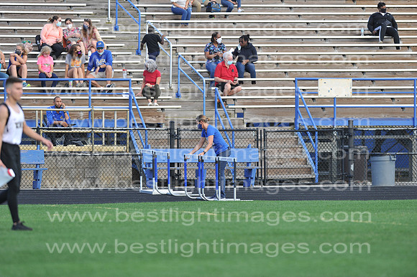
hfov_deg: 6.9
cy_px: 138
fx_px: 3473
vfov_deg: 4.6
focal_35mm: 300
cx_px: 208
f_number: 4.5
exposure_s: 1/1250
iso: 800
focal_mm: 300
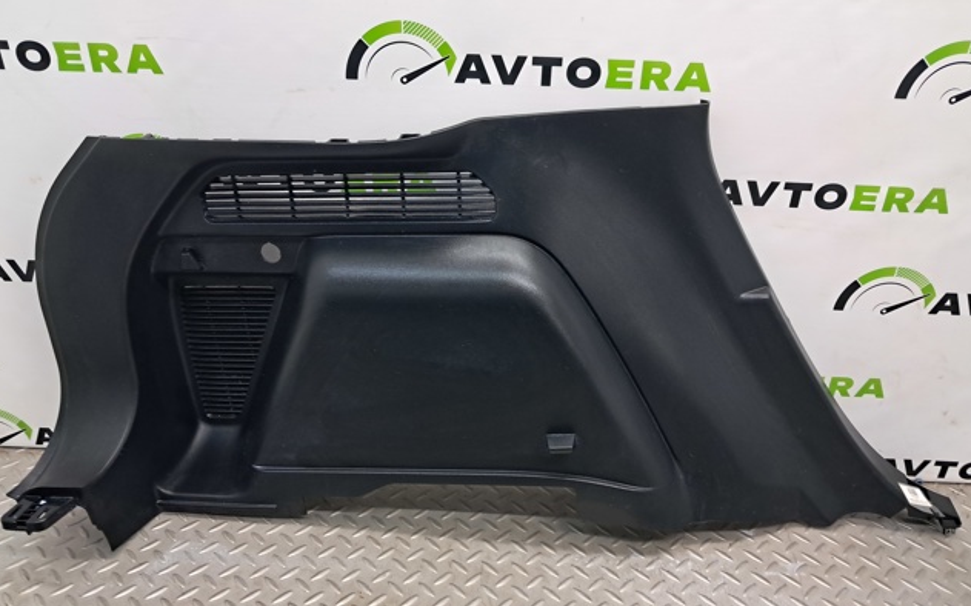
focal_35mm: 29
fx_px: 767
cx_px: 486
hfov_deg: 64.7
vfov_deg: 43.1
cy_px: 336
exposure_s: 1/50
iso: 160
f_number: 1.8
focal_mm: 4
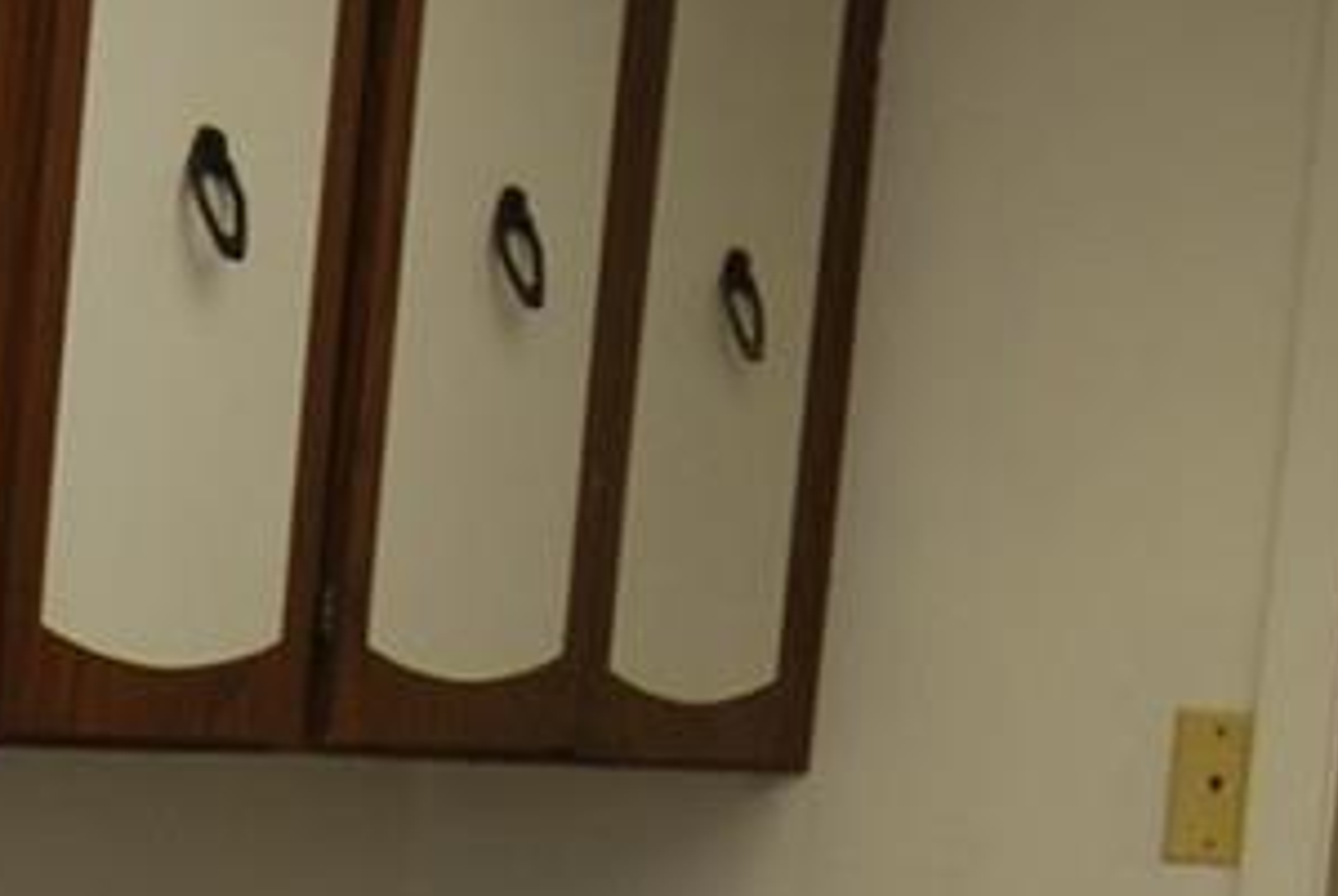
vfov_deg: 9.2
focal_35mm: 144
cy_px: 1444
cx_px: 4
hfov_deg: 14.0
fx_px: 5360
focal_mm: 18
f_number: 4
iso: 200
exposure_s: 1/60
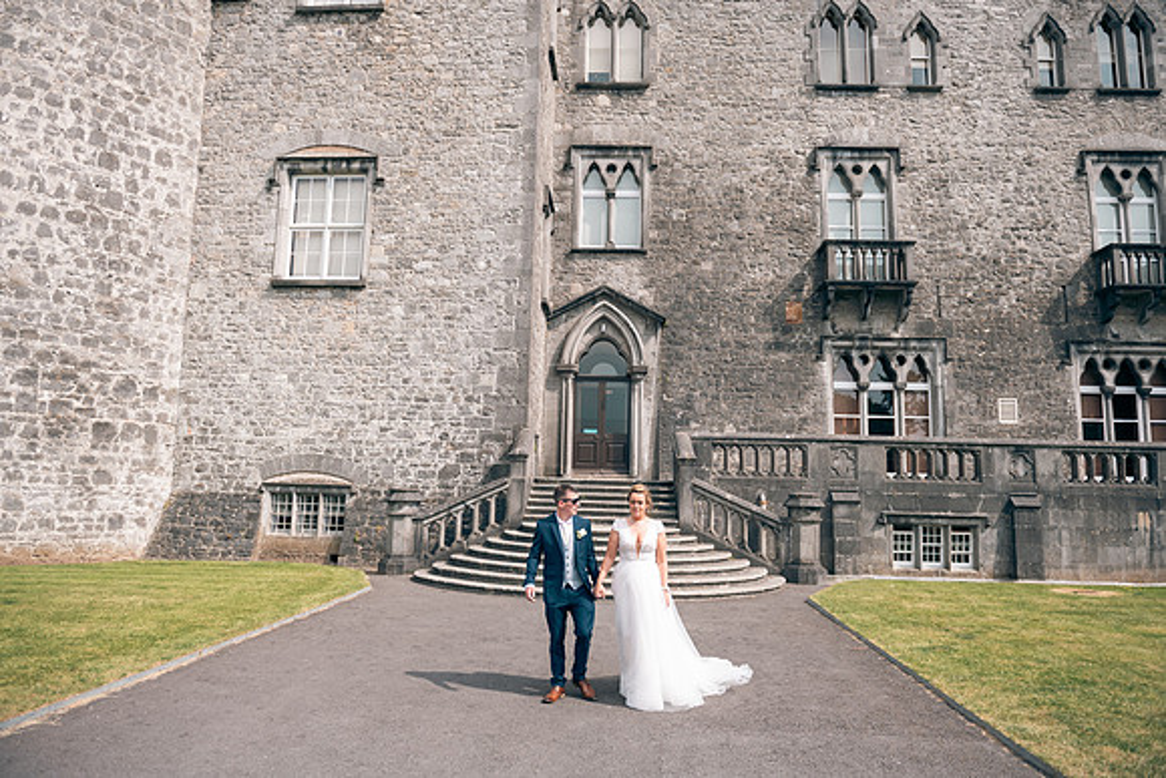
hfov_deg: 72.3
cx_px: 583
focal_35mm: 25
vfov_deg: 52.0
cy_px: 389
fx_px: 798
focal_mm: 24
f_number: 3.5
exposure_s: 1/640
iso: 64
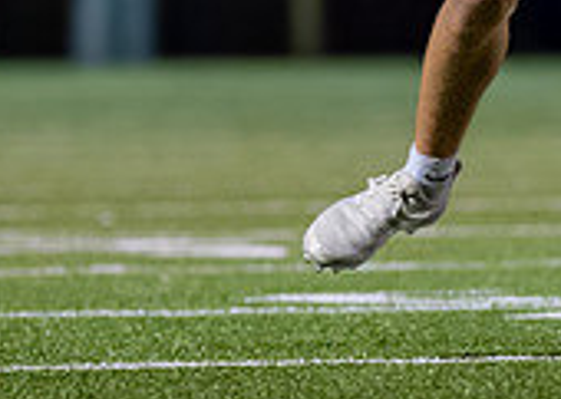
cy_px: -165
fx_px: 18890
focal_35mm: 1187
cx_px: 694
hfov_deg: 1.7
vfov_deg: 1.2
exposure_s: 1/1000
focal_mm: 135
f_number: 1.8
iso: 1250
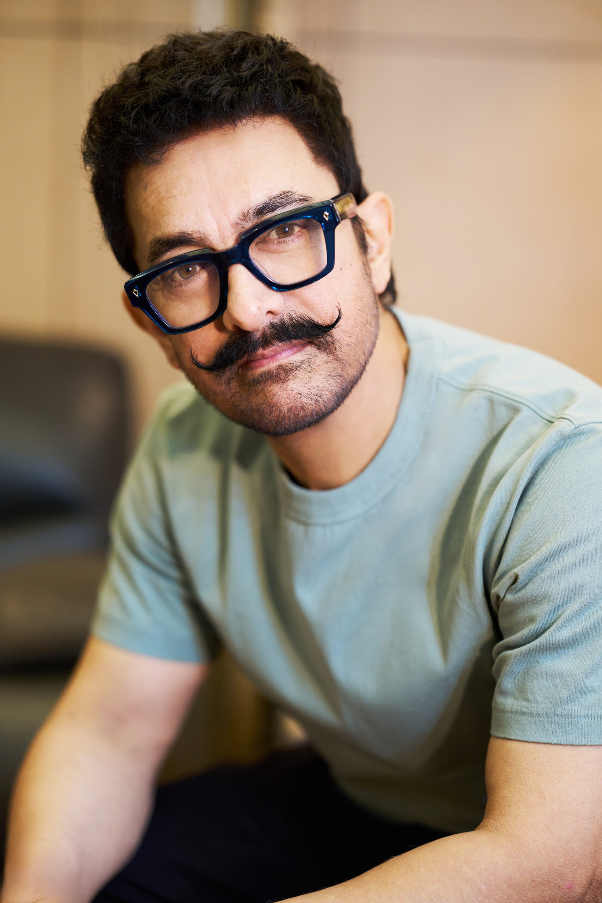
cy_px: 452
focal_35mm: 70
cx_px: 301
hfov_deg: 19.5
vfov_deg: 28.8
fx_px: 1755
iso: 800
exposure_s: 1/250
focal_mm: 70
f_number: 2
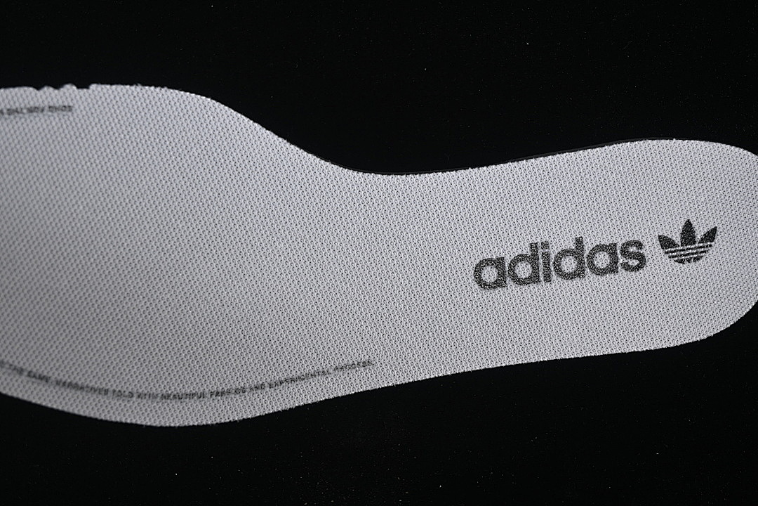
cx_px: 379
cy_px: 253
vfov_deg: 18.2
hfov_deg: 27.0
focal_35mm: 75
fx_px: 1579
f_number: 7.1
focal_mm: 50
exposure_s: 1/80
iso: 160
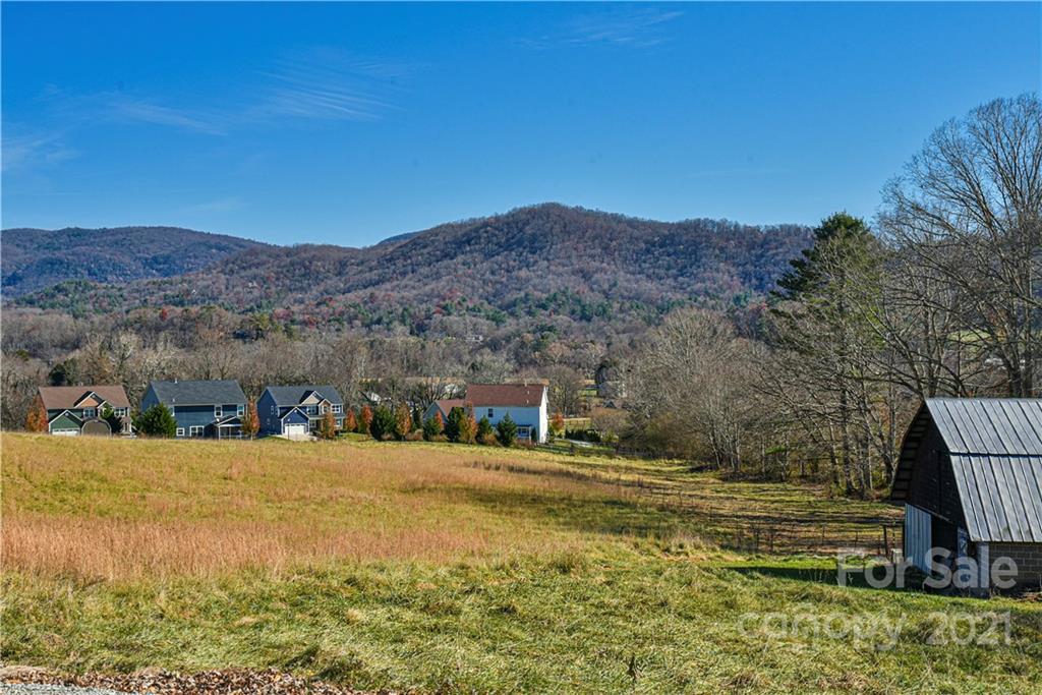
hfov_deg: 38.2
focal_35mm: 52
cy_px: 348
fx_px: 1505
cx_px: 521
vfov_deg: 26.0
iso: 800
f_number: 9
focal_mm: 52
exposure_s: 1/320
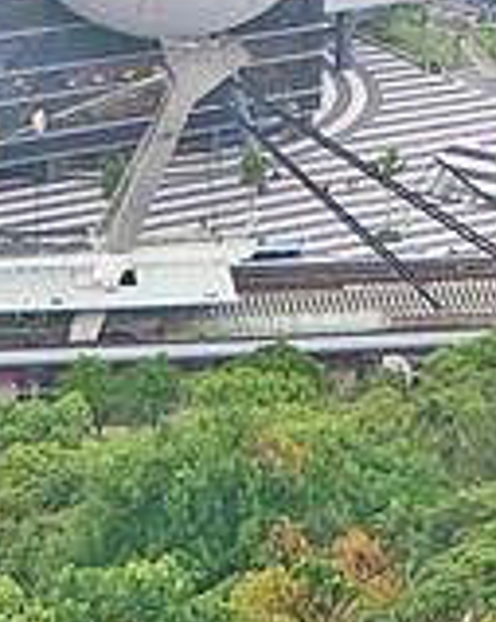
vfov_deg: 10.8
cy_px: -342
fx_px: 3159
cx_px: -4
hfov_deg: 8.9
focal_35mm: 172
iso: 200
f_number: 3.5
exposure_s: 1/100
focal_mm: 14
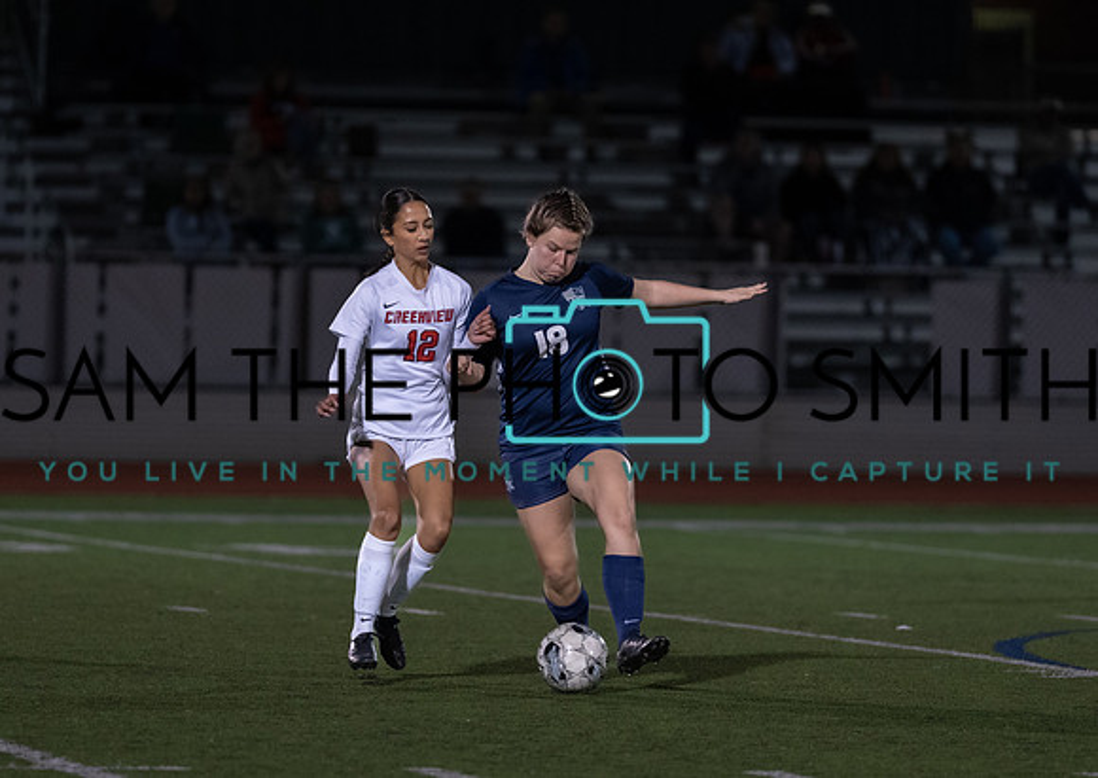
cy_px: 359
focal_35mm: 301
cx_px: 531
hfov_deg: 6.7
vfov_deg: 4.8
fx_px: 9360
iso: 5000
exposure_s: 1/1000
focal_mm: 200
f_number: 2.8
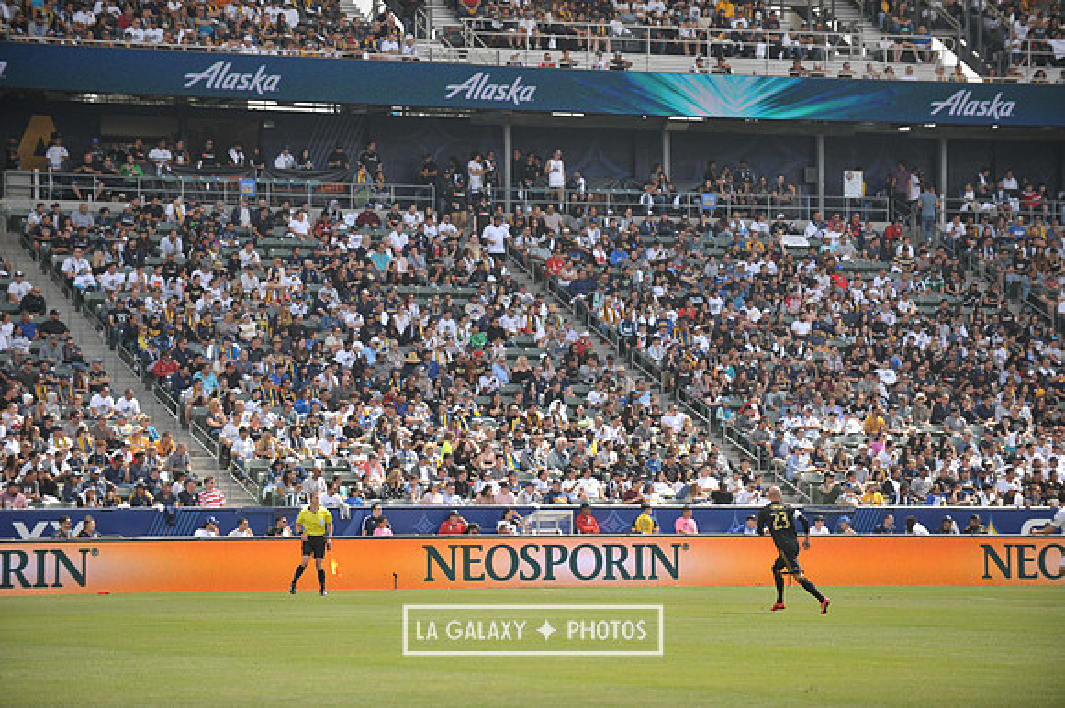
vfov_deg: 8.8
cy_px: 354
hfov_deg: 13.3
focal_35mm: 155
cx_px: 532
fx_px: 4583
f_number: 3.5
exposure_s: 1/2500
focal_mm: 155
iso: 320
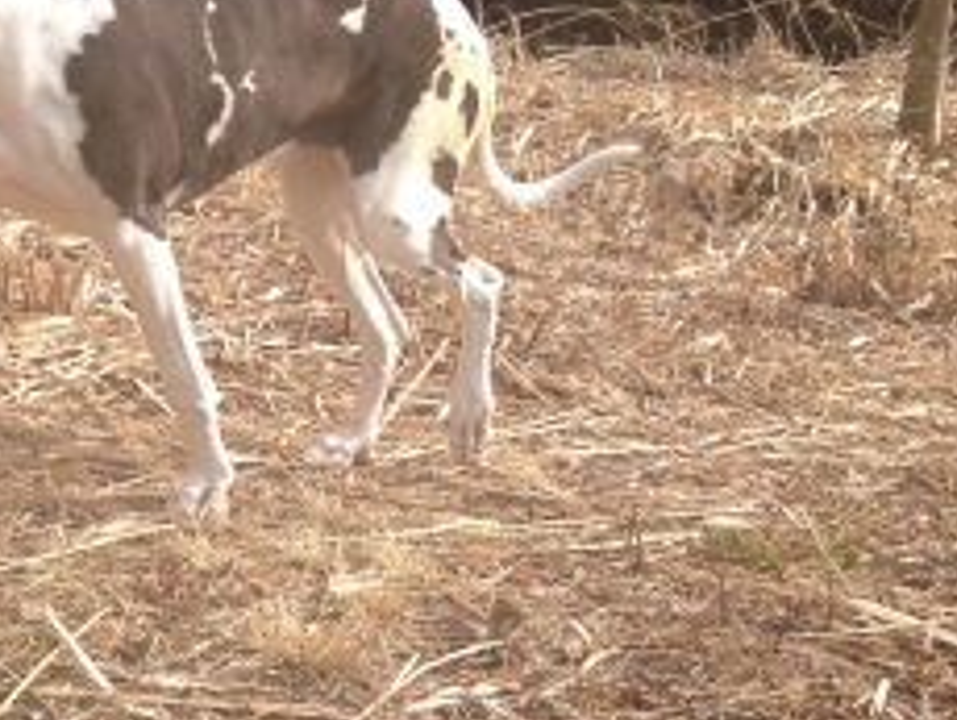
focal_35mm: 76
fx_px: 2103
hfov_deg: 24.3
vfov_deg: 19.2
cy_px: 152
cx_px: -42
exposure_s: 1/593
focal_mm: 4.28
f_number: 2.4
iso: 50
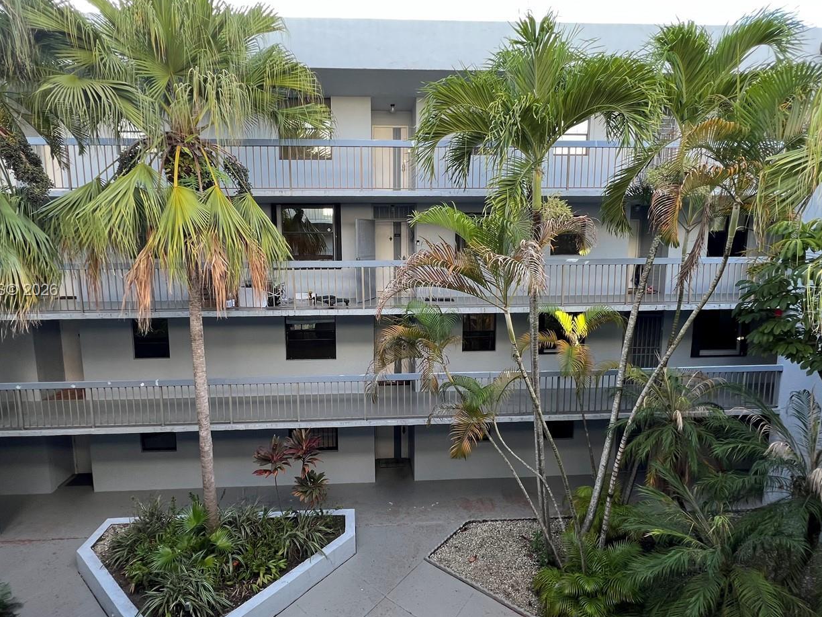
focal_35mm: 17
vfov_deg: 74.7
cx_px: 386
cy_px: 291
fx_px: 404
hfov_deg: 90.9
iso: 50
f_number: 1.8
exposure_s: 1/99
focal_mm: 1.57
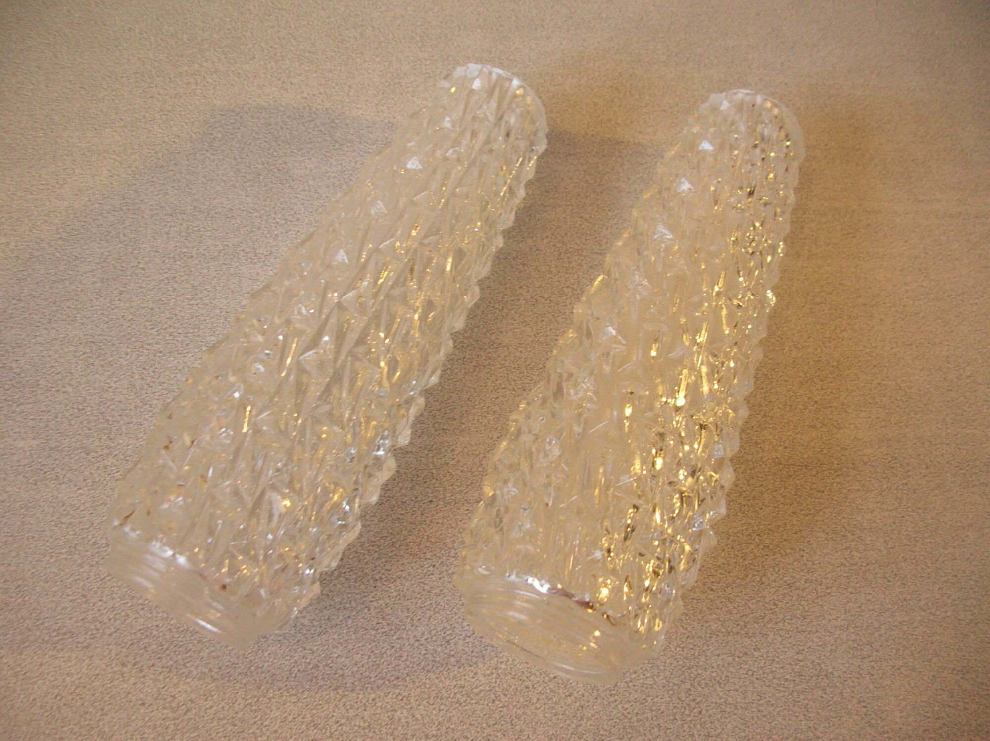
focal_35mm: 35
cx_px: 495
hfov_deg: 52.7
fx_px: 1000
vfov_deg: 40.7
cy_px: 370
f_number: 2.8
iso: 102
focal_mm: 5.8
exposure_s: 1/5.3
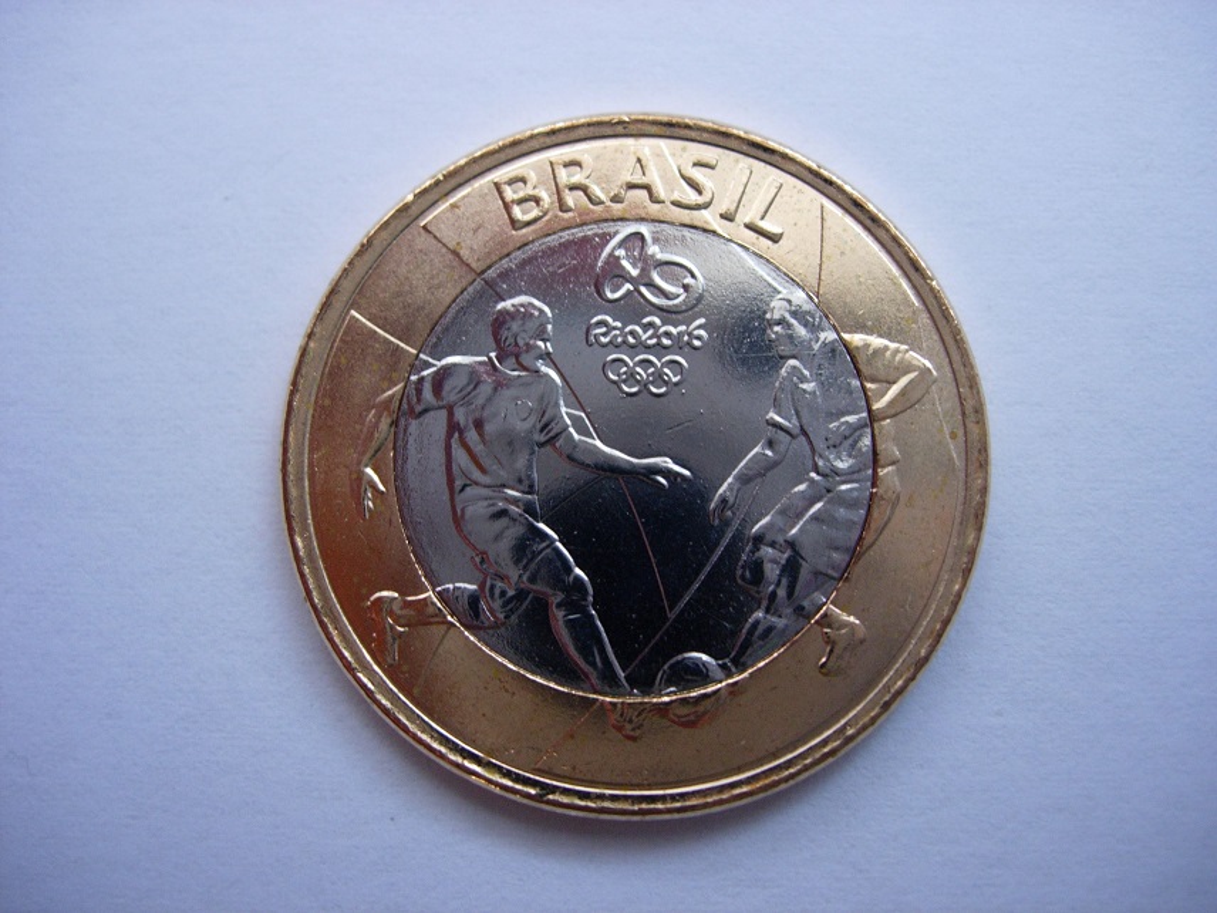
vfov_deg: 37.7
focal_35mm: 38
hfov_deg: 49.0
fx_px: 1336
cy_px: 456
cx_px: 608
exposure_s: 1/32
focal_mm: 7.8
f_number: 2.8
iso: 94
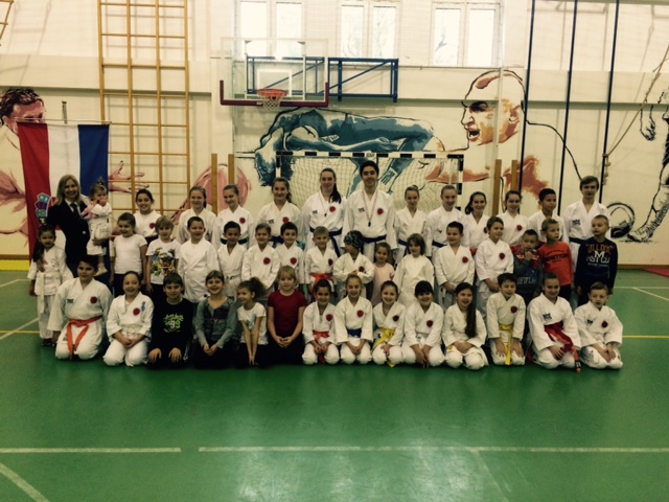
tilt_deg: -10.0
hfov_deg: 61.7
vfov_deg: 48.2
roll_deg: -0.3
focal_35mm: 29
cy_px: 251
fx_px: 560
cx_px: 334
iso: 160
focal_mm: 4.15
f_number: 2.2
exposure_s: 1/33
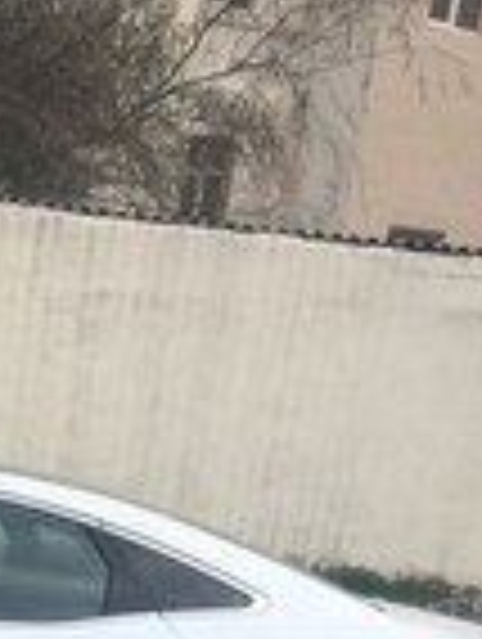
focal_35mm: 101
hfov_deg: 13.8
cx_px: -243
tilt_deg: -18.5
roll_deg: -4.5
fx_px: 1870
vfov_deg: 17.6
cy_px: 940
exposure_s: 1/912
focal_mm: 4.15
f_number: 2.2
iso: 32
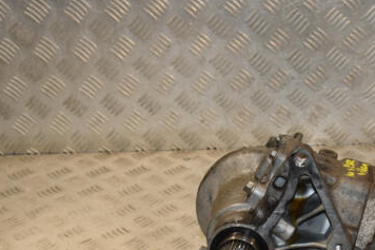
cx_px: 271
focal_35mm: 81
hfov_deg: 24.8
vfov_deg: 16.7
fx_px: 843
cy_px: 192
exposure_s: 1/200
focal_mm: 32
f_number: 5.6
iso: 800
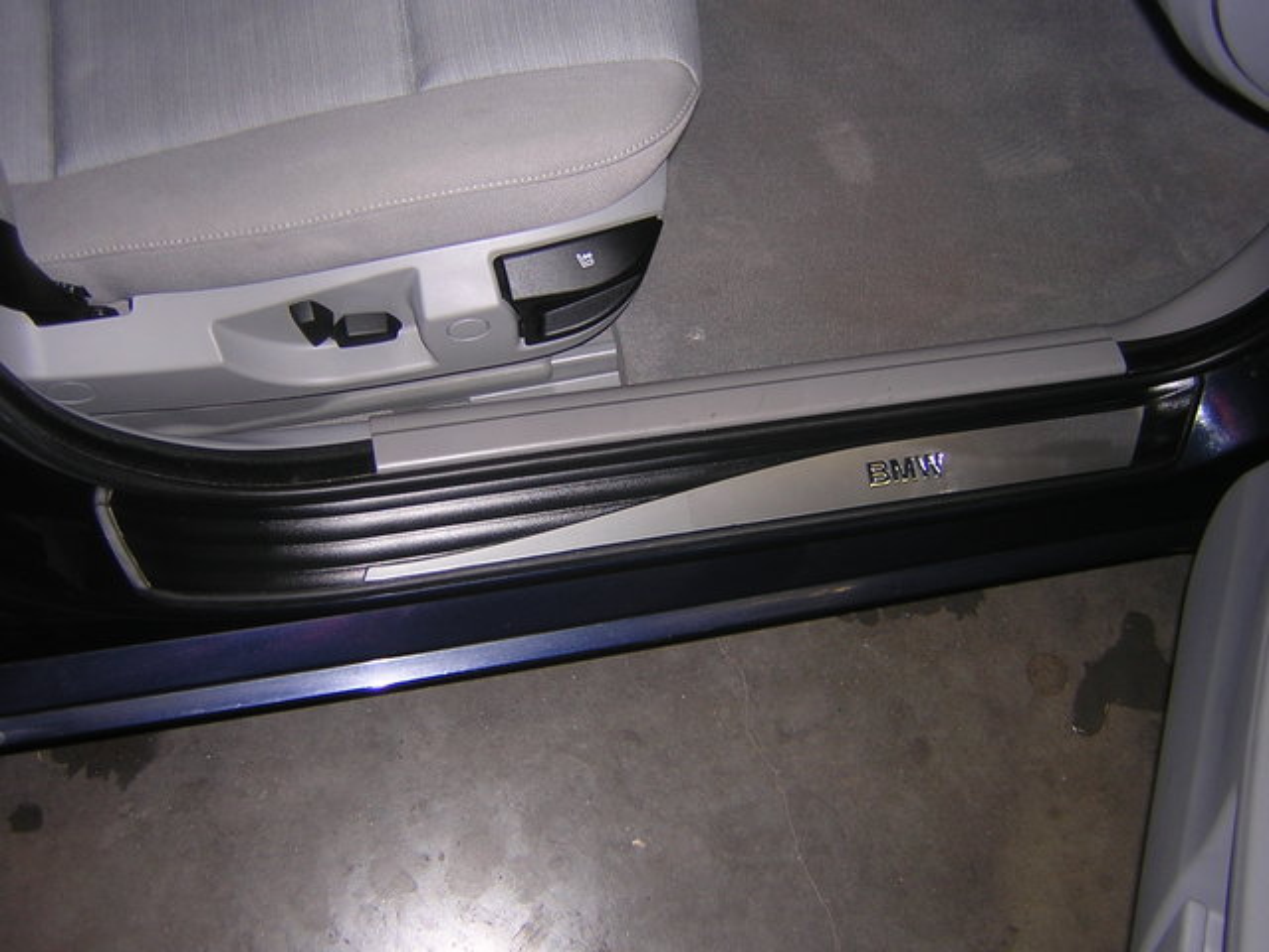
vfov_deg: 39.7
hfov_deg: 51.4
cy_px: 476
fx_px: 1320
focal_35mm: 36
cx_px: 634
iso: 100
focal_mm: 4.7
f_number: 2.6
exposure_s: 1/60.1
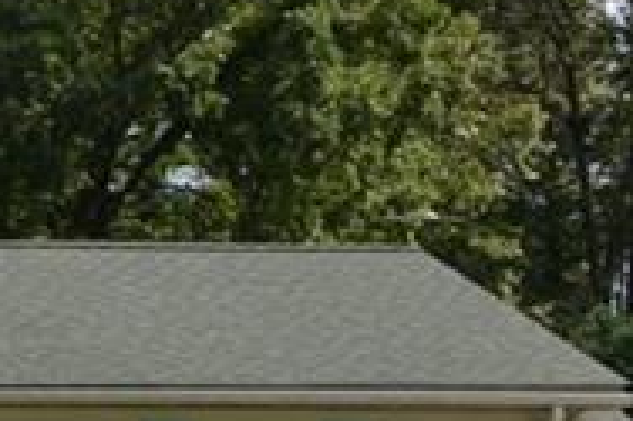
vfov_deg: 7.0
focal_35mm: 196
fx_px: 3443
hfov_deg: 9.2
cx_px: -976
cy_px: 290
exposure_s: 1/200
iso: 100
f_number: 8
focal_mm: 24
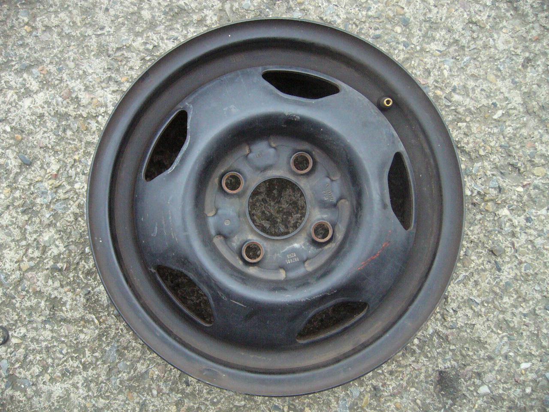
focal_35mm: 35
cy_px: 206
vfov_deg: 40.7
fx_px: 555
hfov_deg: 52.6
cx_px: 274
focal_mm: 5.8
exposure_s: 1/250
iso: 400
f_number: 2.8
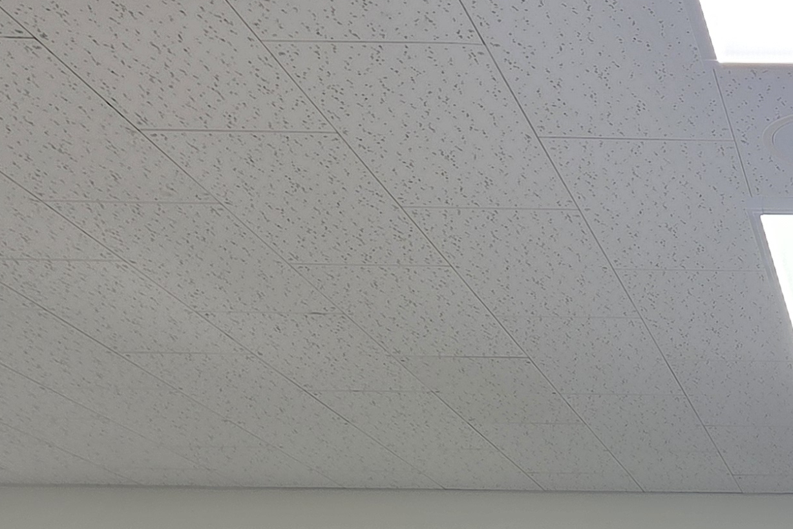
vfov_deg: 16.8
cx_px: 933
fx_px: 1718
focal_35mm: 78
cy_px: 619
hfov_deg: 23.8
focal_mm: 5.4
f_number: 1.8
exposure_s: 1/120
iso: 50
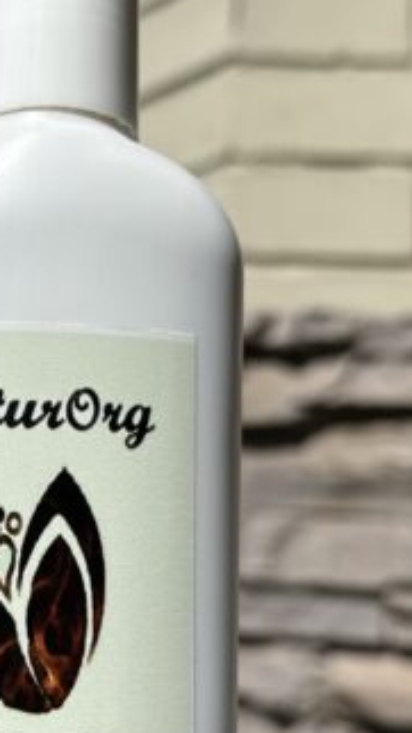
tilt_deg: +12.5
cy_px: 430
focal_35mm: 65
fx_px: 1263
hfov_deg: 18.2
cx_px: 32
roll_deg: -3.7
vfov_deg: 32.3
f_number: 1.78
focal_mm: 6.86
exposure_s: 1/12048
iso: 80
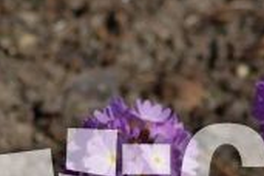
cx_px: 245
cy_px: 222
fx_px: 5595
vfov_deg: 1.8
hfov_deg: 2.7
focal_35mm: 763
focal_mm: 170
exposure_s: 1/2500
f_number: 6.3
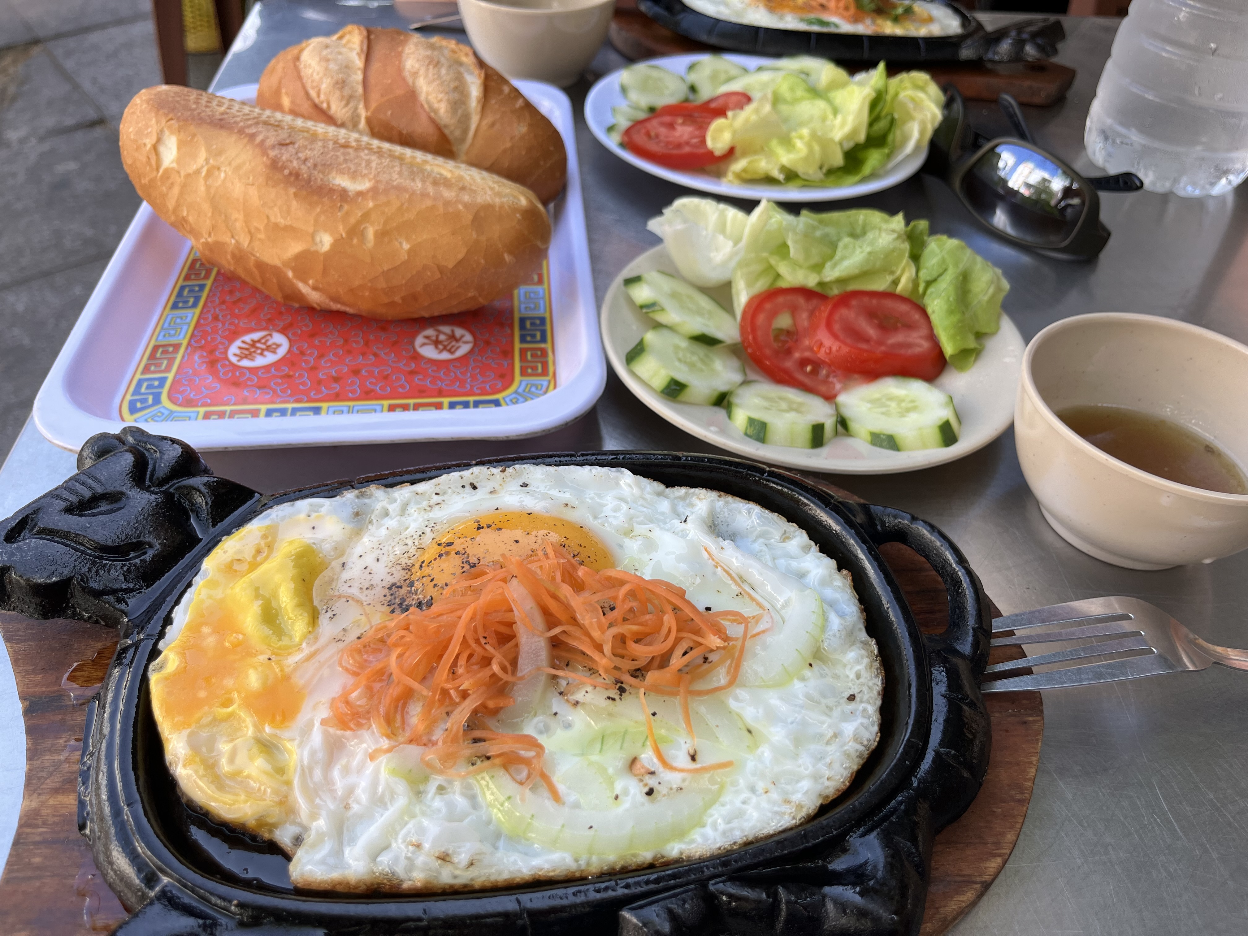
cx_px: 624
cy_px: 468
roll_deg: -2.9
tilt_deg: -41.4
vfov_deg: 53.1
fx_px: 937
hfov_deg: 67.3
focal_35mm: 26
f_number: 1.6
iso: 50
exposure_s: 1/432
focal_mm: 5.1
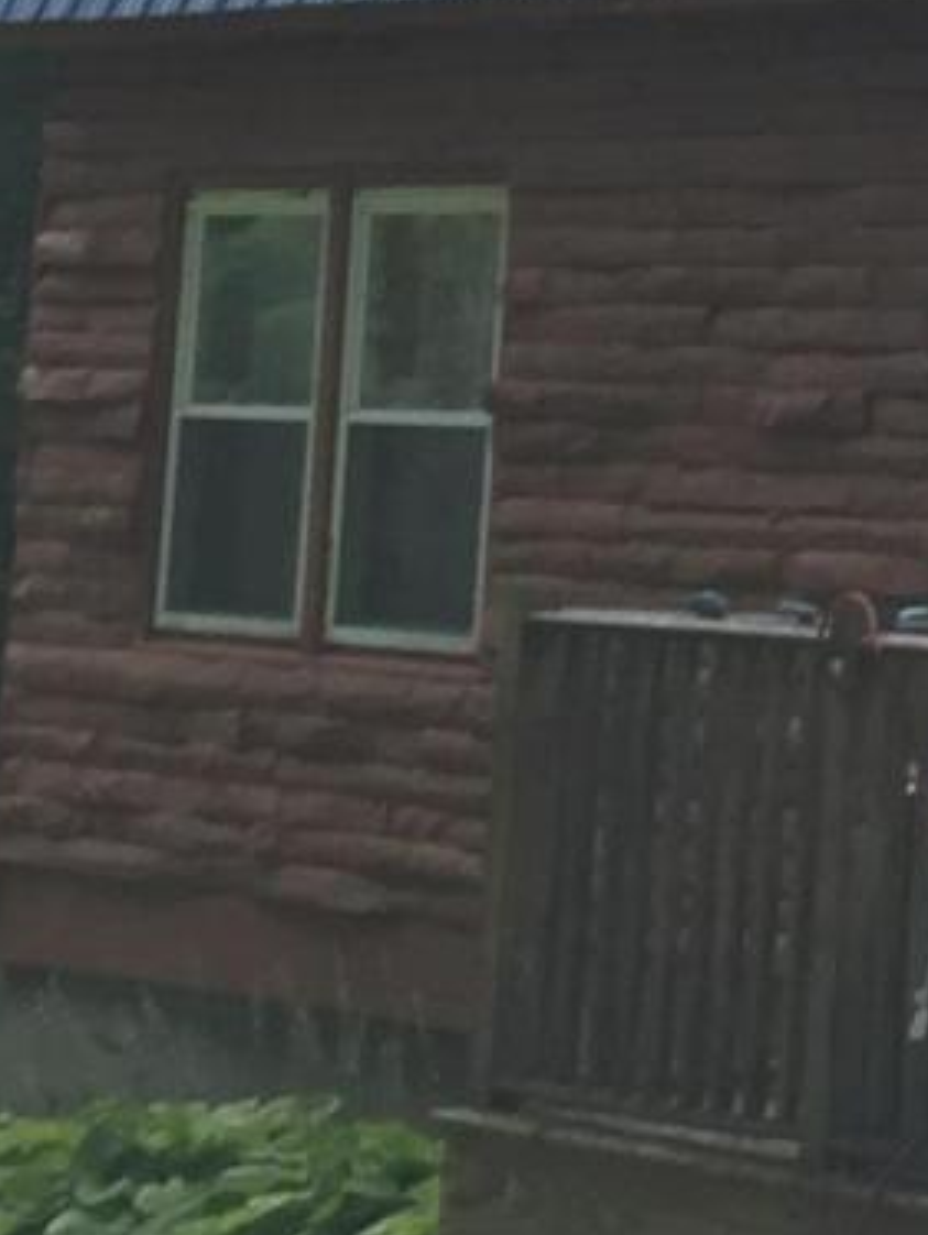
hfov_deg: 8.8
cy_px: -50
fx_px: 5534
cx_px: 2071
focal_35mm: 155
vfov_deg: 12.6
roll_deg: -1.6
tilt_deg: +4.6
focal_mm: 4.15
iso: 32
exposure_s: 1/565
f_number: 2.2
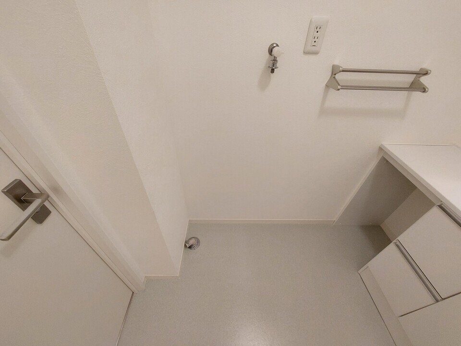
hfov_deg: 106.2
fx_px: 173
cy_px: 173
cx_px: 230
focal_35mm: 13
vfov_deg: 89.9
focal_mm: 1.74
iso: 400
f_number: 2.2
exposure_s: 1/24
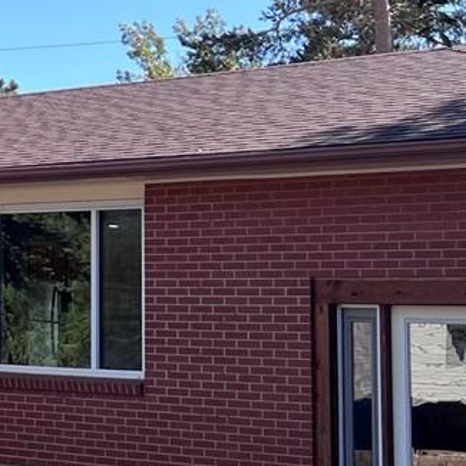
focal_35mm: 113
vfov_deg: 15.3
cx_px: -413
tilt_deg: +5.9
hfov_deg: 13.6
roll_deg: -2.7
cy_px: 112
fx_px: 1721
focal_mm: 5.7
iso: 50
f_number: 1.5
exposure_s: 1/1901
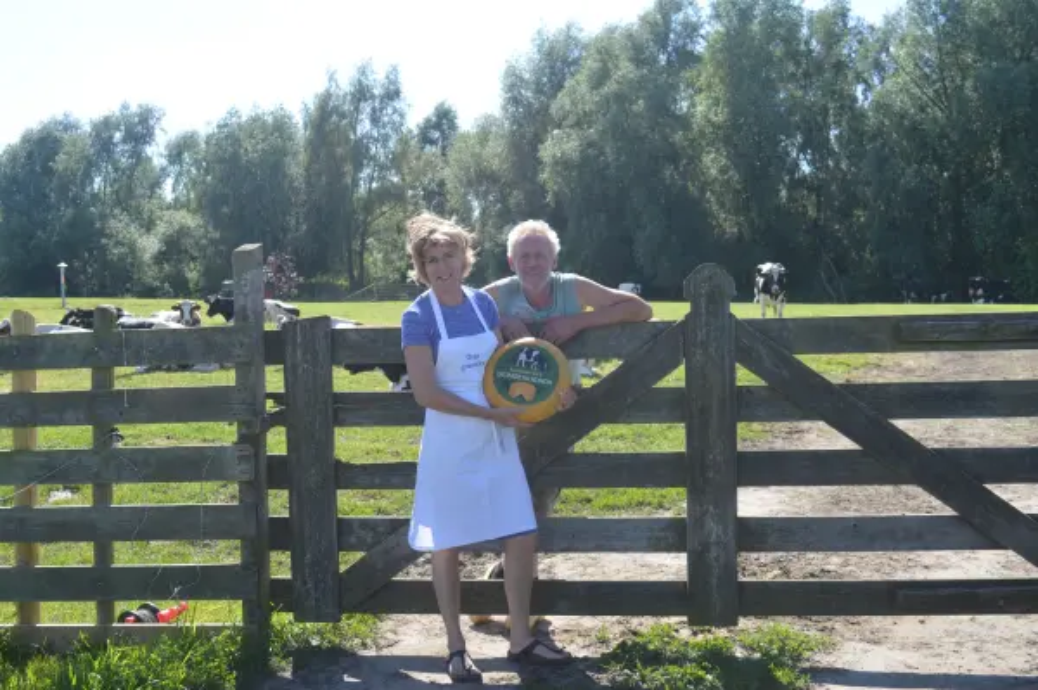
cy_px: 345
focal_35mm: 39
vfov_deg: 34.2
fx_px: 1124
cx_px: 519
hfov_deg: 49.6
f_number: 7.1
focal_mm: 26
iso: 100
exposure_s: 1/200
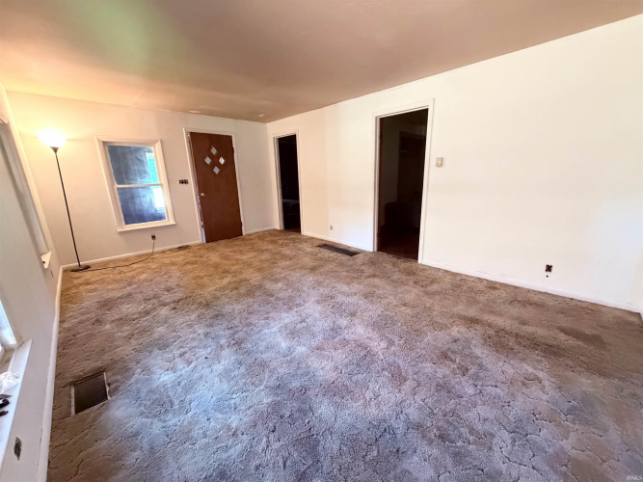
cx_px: 322
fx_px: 260
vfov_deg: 85.7
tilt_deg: -14.8
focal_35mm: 14
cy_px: 241
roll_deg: +2.0
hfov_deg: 102.1
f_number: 2.2
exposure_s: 1/60
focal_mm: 2.22
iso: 800
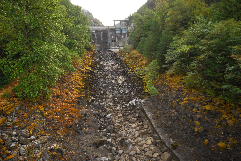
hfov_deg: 81.1
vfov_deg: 59.6
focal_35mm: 21
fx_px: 141
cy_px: 80
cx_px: 120
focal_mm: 14
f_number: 2.8
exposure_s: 1/160
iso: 200
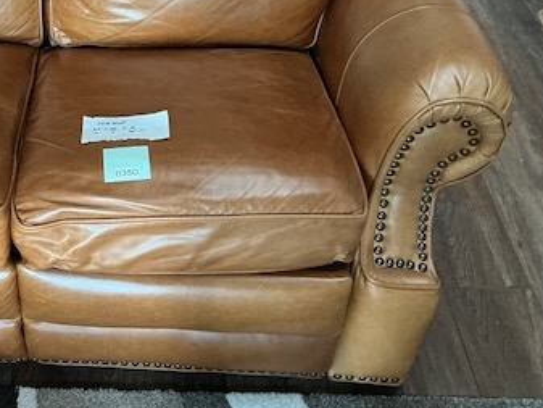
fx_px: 863
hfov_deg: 33.3
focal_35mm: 55
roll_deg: +3.7
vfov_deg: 26.3
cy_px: 111
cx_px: 64
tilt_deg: -38.8
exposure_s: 1/60
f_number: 1.8
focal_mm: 3
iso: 200
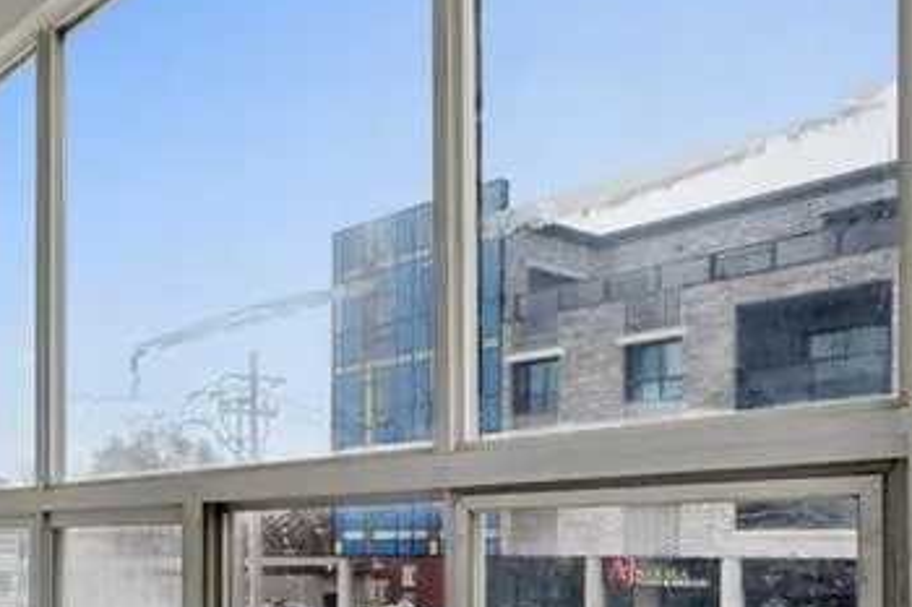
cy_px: 525
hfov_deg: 43.1
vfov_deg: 31.3
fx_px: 1038
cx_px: 78
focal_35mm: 41
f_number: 16
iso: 200
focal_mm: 14
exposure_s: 1/100
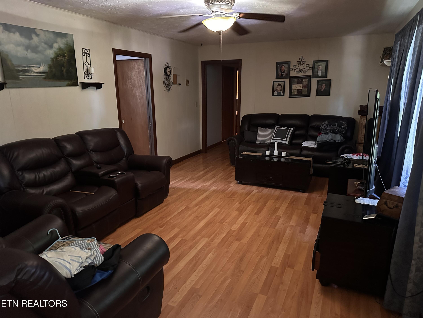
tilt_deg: -12.5
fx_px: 293
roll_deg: -1.2
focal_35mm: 24
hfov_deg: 71.6
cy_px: 159
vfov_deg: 56.8
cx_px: 212
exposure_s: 1/30
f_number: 1.78
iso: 1250
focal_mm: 6.86
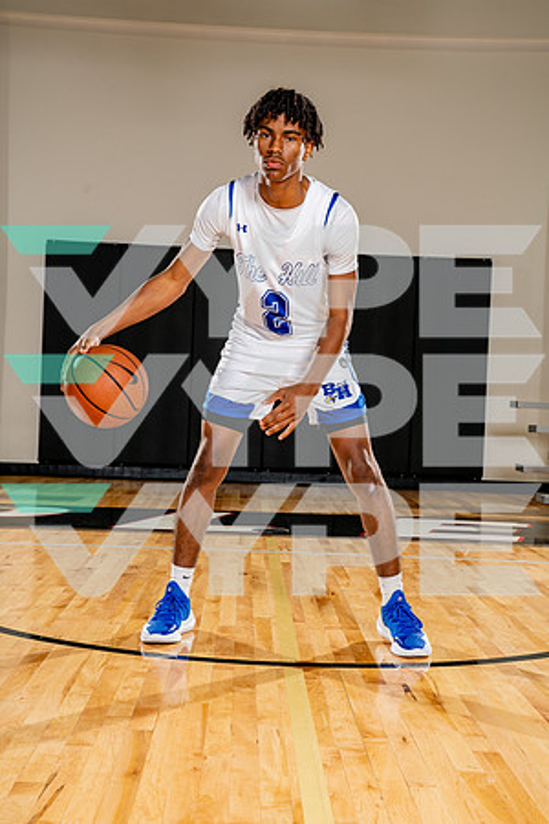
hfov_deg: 26.5
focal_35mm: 51
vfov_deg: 38.9
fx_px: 1167
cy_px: 412
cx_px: 274
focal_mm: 51
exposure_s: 1/250
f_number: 8
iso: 250
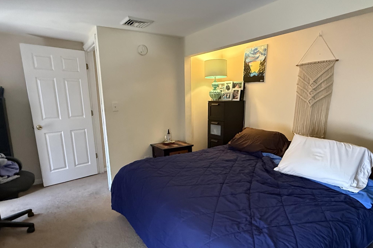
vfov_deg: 56.8
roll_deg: -0.4
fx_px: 228
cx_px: 195
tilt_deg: -12.7
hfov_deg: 78.5
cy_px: 148
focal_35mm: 22
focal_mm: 2.22
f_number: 2.2
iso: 800
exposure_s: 1/60
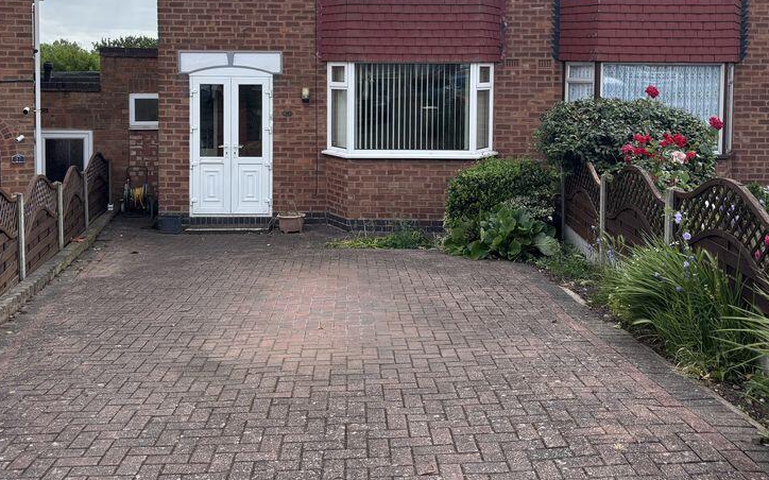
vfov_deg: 32.0
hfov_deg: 50.3
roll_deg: -0.2
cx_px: 343
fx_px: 817
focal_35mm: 39
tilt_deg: -2.8
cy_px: 108
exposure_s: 1/1058
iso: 50
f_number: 1.6
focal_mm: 5.96
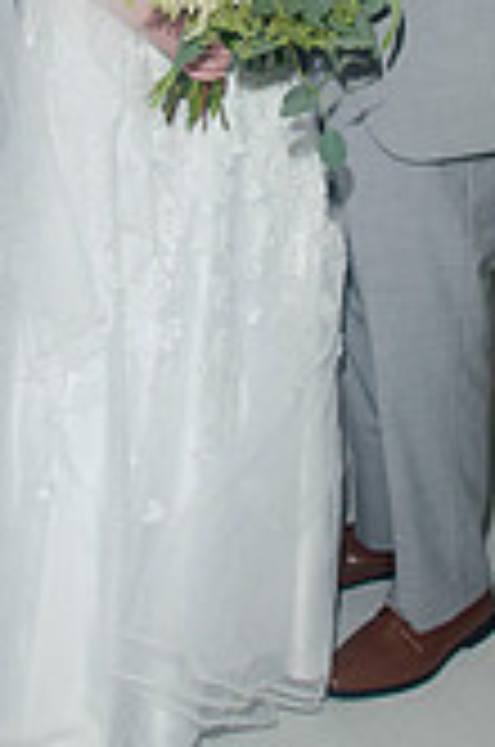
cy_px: -4
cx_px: 243
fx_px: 1512
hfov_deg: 18.6
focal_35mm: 73
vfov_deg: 26.3
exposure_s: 1/60
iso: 400
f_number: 5.6
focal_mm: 18
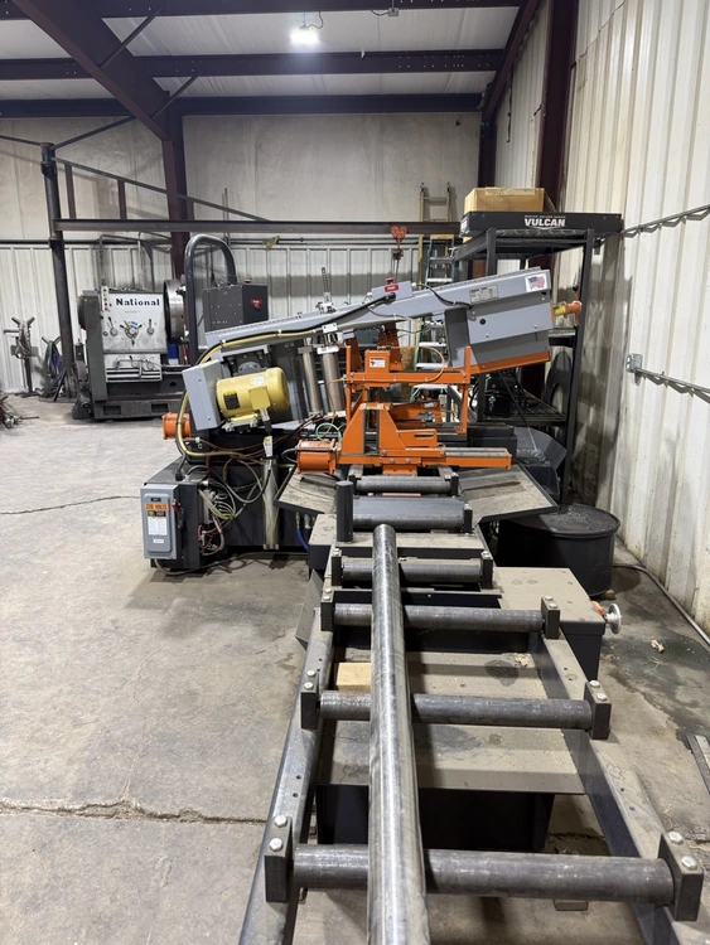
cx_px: 355
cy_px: 472
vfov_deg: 71.6
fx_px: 656
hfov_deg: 56.8
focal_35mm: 24
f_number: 1.78
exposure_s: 1/60
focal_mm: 6.76
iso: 125
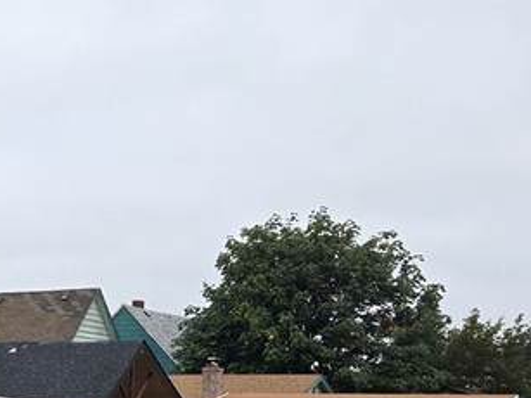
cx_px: -104
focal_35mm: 96
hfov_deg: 19.3
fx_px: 1472
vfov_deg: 15.0
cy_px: 443
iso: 25
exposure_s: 1/1433
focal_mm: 5.4
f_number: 1.8
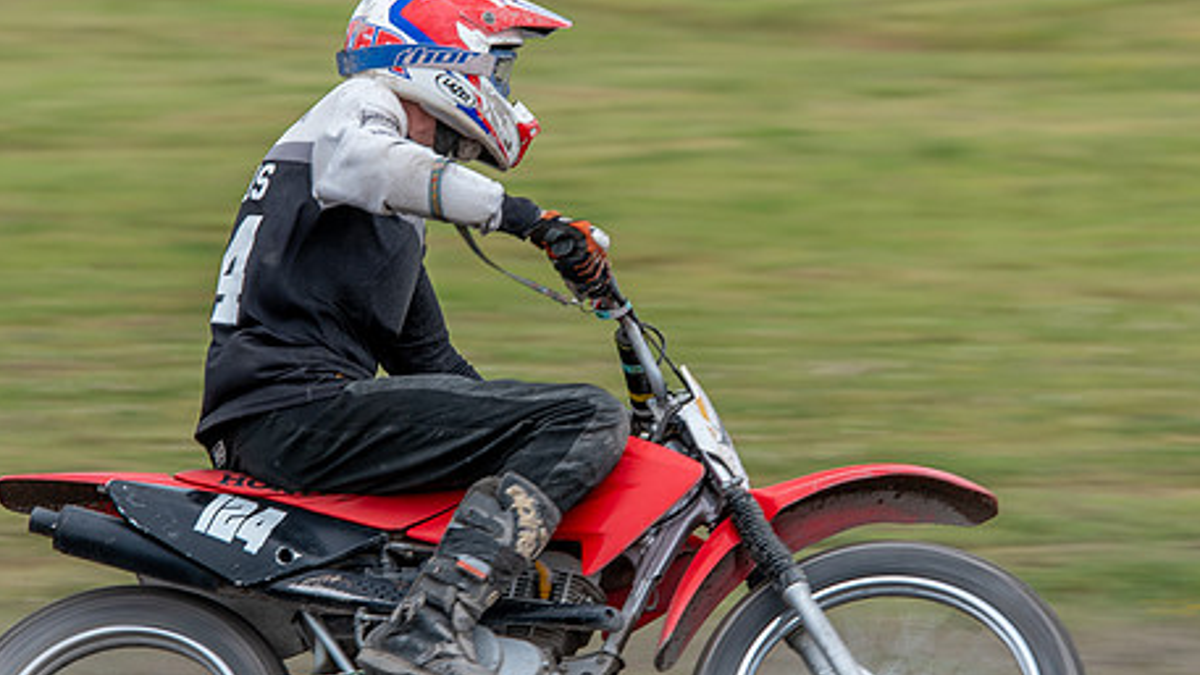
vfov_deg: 3.0
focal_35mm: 399
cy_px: 396
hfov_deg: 5.4
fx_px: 12695
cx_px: 616
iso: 200
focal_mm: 200
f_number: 7.1
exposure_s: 1/200
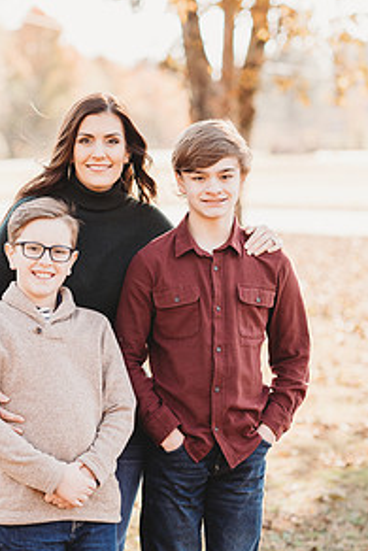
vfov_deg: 15.6
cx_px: 98
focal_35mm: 131
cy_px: 289
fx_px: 2006
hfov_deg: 10.5
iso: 200
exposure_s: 1/640
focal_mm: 85
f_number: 2.5
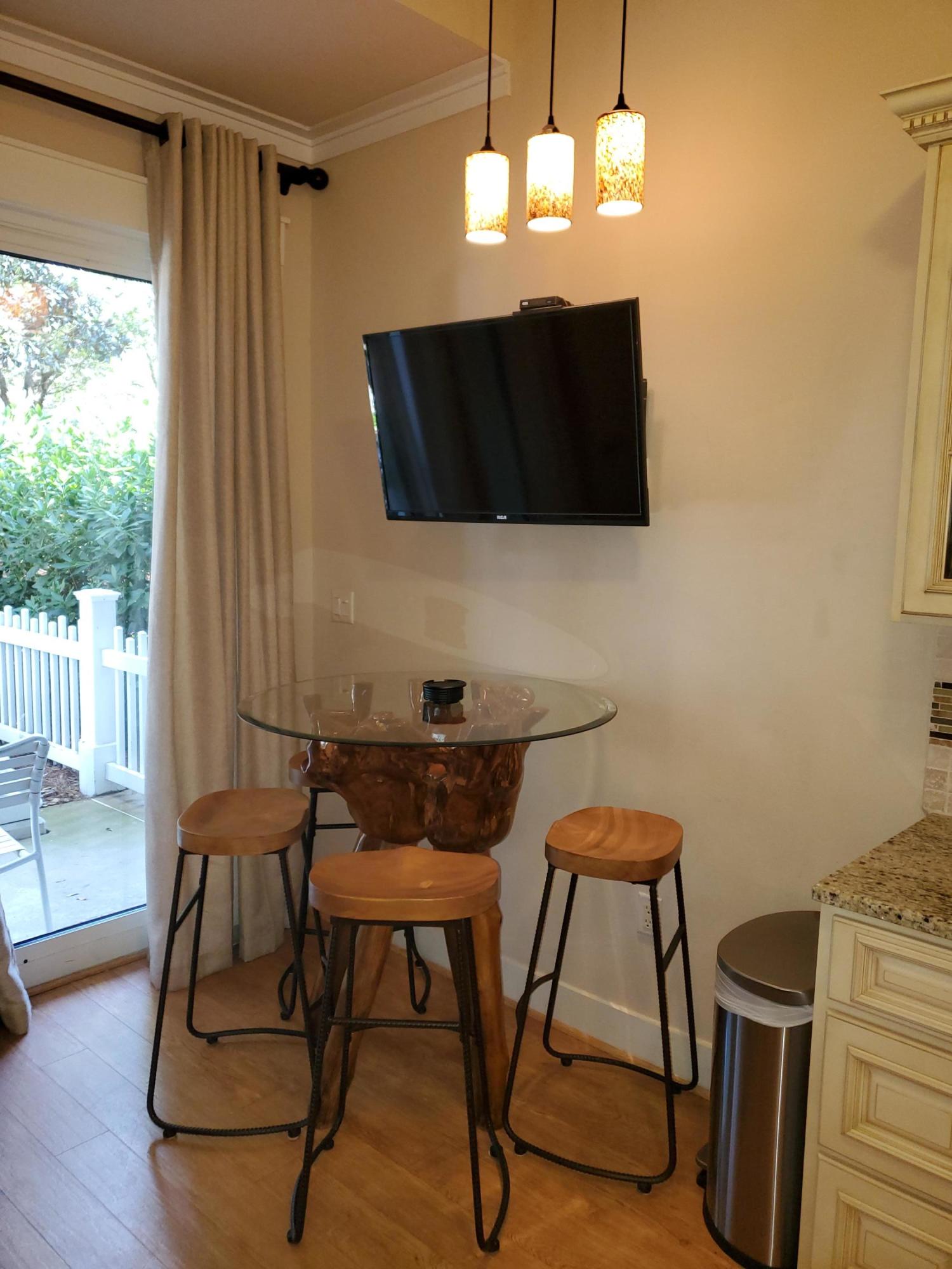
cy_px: 634
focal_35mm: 26
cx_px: 476
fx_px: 953
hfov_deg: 53.1
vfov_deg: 67.3
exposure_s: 1/24
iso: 125
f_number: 1.5
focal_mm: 4.3
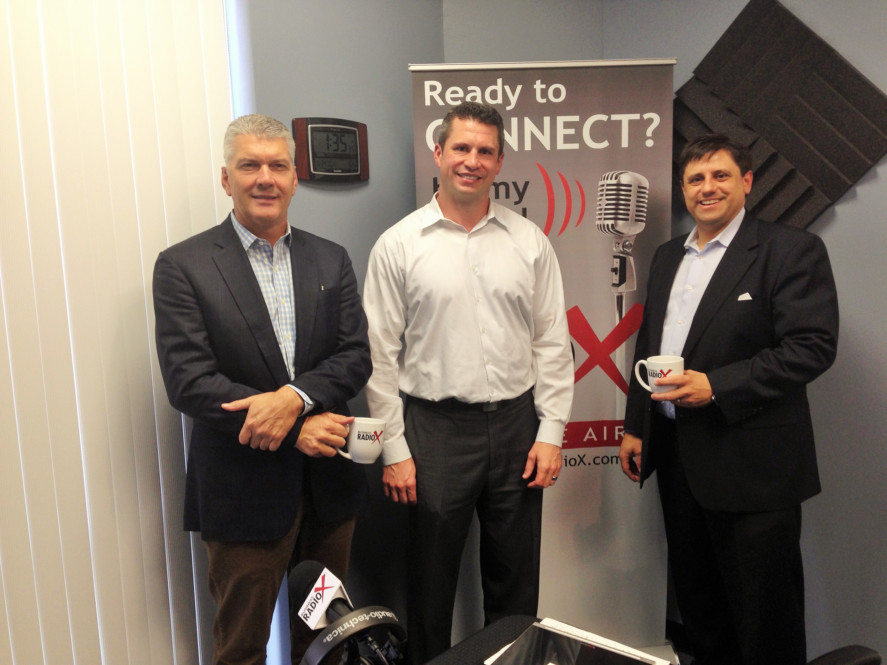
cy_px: 332
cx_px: 444
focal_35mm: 33
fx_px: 846
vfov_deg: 42.9
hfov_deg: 55.4
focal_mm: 4.12
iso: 64
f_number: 2.4
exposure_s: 1/20
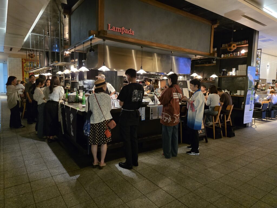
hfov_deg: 73.9
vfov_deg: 58.9
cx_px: 138
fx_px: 184
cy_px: 104
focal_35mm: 23
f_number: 1.7
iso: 2000
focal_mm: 6.25
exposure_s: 1/100
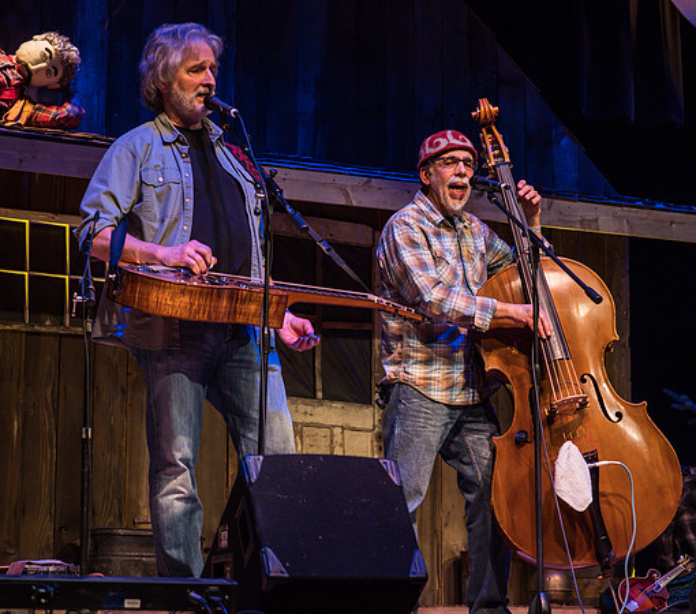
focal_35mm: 94
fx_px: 2016
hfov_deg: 19.6
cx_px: 436
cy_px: 287
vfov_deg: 17.3
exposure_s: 1/160
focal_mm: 40
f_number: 2.8
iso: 640
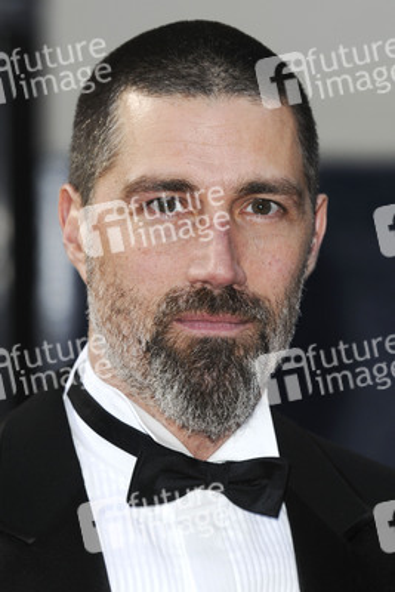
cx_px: 198
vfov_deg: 11.4
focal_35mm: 180
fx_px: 2960
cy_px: 296
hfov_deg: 7.6
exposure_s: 1/200
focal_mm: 120
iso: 320
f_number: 4.5
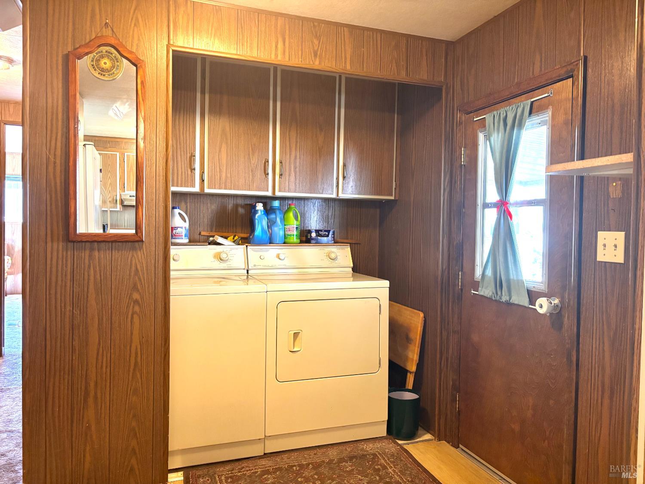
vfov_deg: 53.1
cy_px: 242
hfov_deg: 67.3
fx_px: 484
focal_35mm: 26
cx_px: 322
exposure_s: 1/40
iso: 500
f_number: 1.6
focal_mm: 5.96
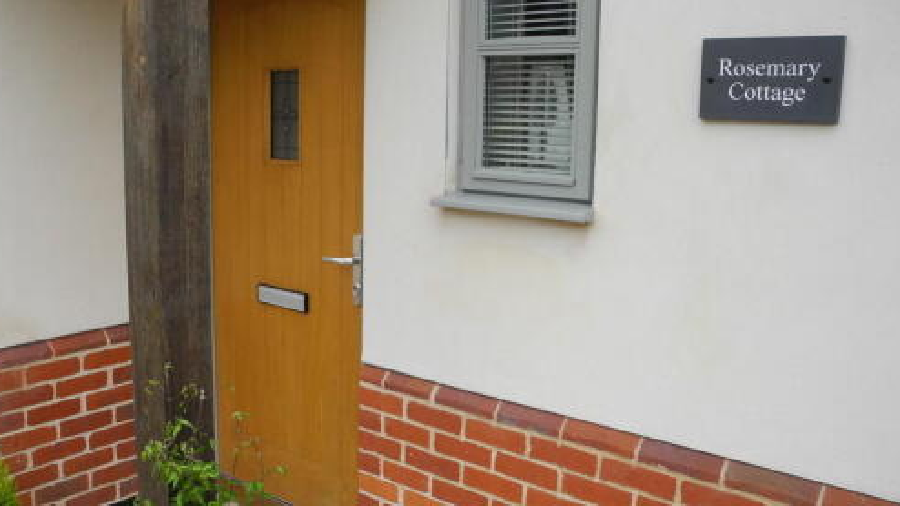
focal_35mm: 36
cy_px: 234
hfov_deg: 55.1
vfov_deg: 32.8
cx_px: 387
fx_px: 859
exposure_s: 1/422
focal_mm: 6
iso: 100
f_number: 2.8
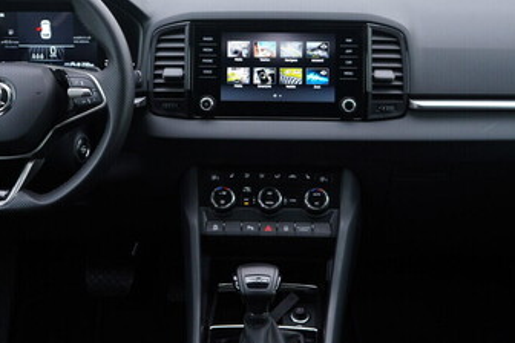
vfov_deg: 22.8
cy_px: 96
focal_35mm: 59
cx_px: 244
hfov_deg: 33.9
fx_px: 844
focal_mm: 24
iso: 160
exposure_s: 1/40
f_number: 2.8
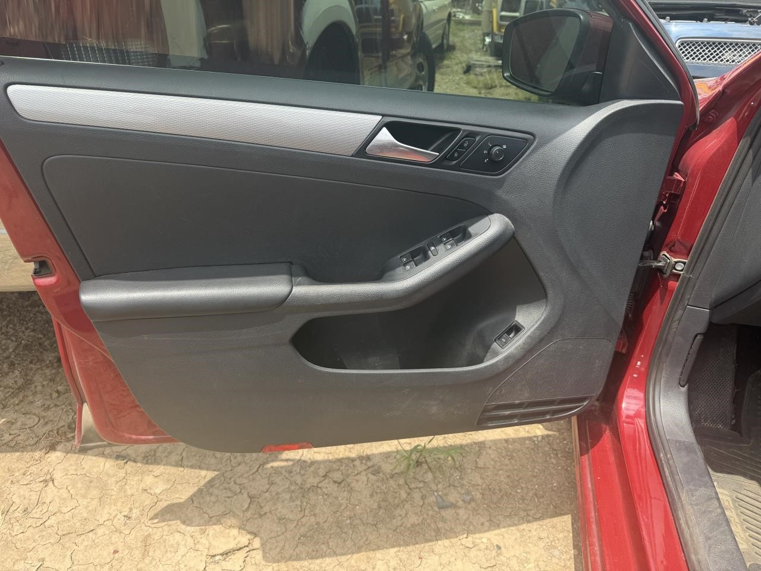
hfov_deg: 71.6
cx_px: 380
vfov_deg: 56.8
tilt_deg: -29.9
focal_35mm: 24
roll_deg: -3.3
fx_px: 528
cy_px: 286
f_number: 1.78
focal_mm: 6.76
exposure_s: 1/1106
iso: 80
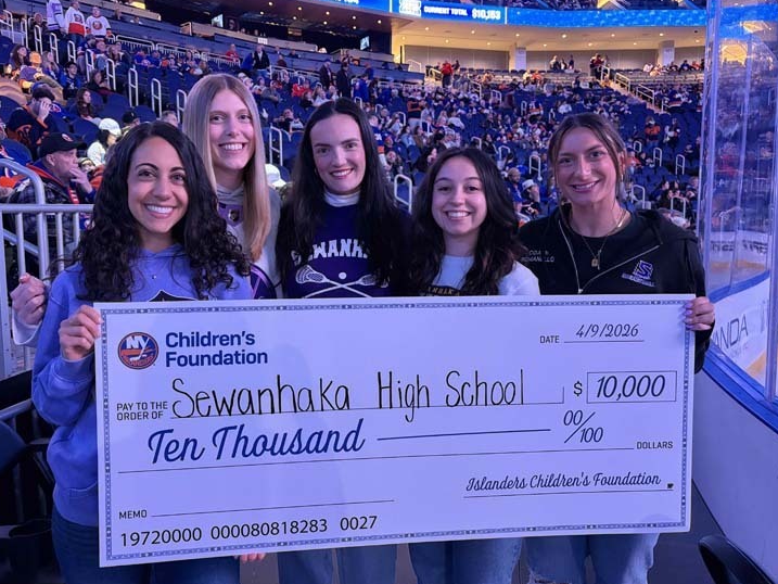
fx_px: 652
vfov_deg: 48.2
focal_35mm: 29
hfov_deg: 61.5
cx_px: 347
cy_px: 283
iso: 640
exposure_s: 1/35
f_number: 1.6
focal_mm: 5.96
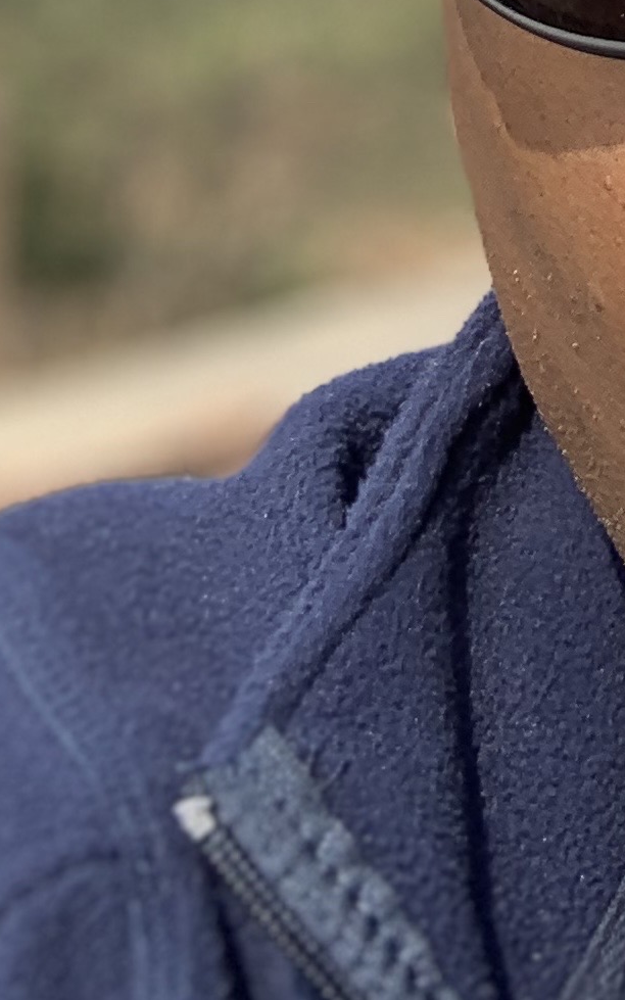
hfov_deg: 11.5
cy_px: -522
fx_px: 2916
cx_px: 1081
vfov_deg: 17.4
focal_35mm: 107
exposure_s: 1/429
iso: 16
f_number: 2.2
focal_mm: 2.87
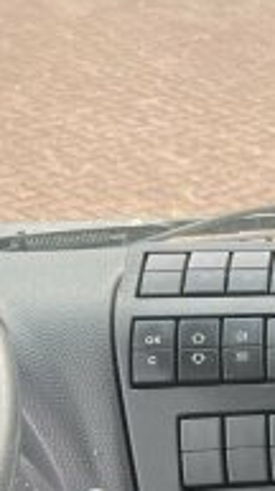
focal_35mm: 94
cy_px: 588
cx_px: 749
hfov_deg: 10.3
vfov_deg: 21.2
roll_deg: -3.9
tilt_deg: -36.8
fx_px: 1223
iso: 80
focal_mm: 5.7
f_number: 1.5
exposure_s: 1/121
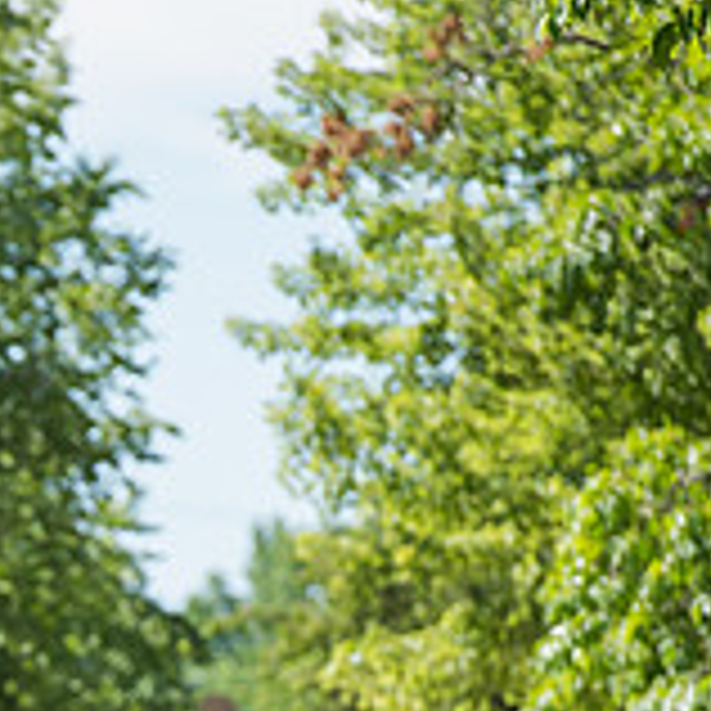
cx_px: -104
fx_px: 14500
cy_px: 790
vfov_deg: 2.8
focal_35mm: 624
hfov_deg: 2.8
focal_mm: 200
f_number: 4
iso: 125
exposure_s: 1/500
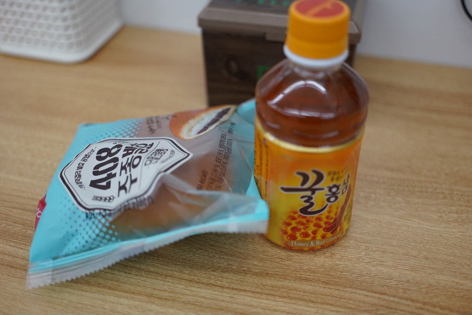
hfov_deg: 48.5
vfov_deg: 33.4
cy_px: 158
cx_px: 236
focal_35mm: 40
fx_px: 524
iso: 160
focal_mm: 40
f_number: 2.5
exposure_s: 1/125
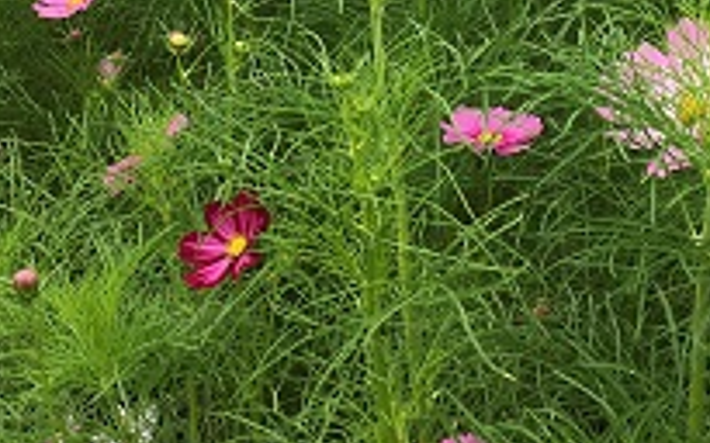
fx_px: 1567
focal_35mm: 81
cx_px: 287
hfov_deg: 25.5
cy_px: -99
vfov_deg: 15.5
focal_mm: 4.15
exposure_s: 1/657
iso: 25
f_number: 2.2
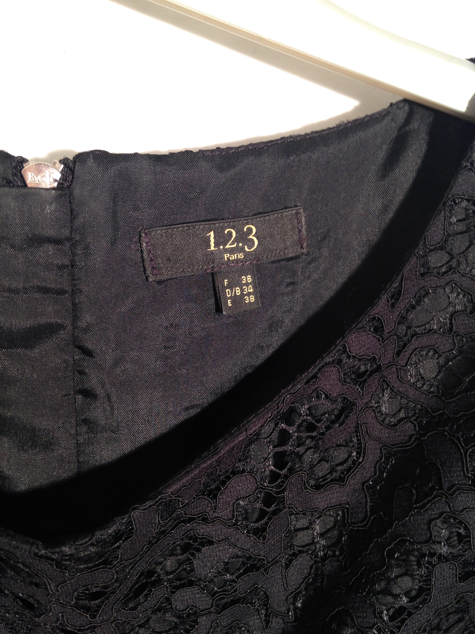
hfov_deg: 42.9
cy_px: 317
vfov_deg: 55.4
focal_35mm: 33
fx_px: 604
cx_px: 238
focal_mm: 4.12
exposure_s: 1/20
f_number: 2.4
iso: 50
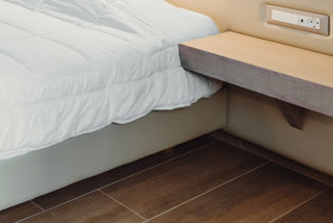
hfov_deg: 29.0
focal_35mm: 48
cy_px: -95
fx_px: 444
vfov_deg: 23.5
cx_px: -146
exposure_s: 1/80
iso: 100
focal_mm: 15
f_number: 11
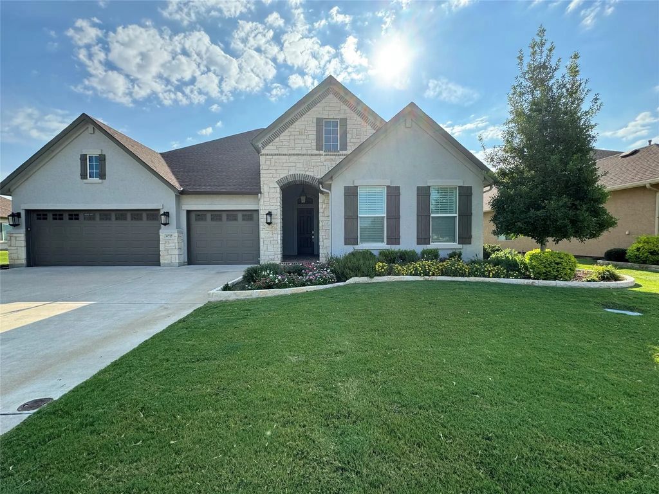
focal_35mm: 14
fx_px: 267
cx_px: 330
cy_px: 247
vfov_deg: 85.7
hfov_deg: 102.1
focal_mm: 2.22
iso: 40
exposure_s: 1/727
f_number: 2.2
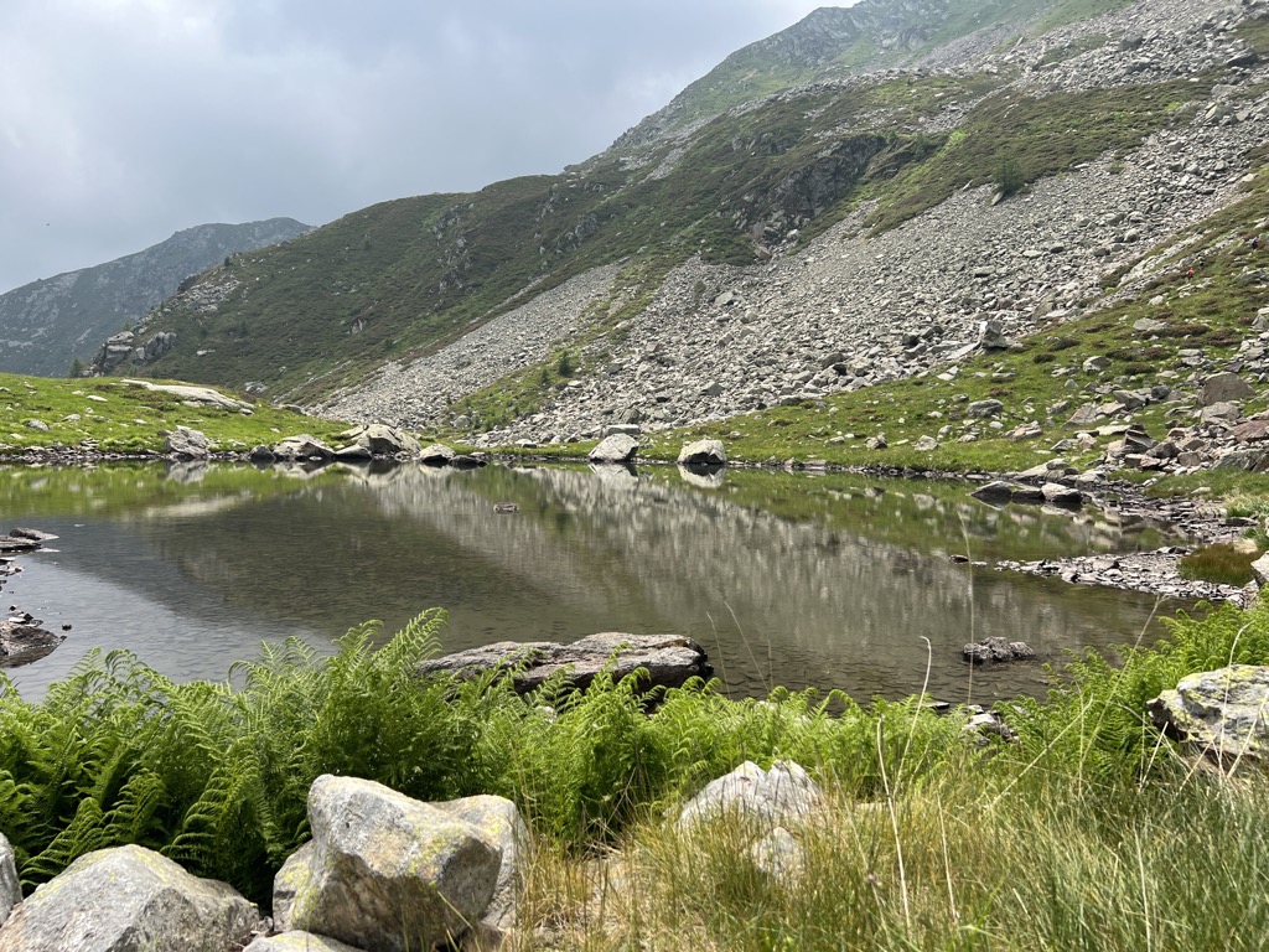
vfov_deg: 53.1
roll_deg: -0.4
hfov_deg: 67.3
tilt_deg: -5.2
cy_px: 476
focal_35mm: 26
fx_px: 953
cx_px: 634
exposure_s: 1/3831
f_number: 1.5
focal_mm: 5.7
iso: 50
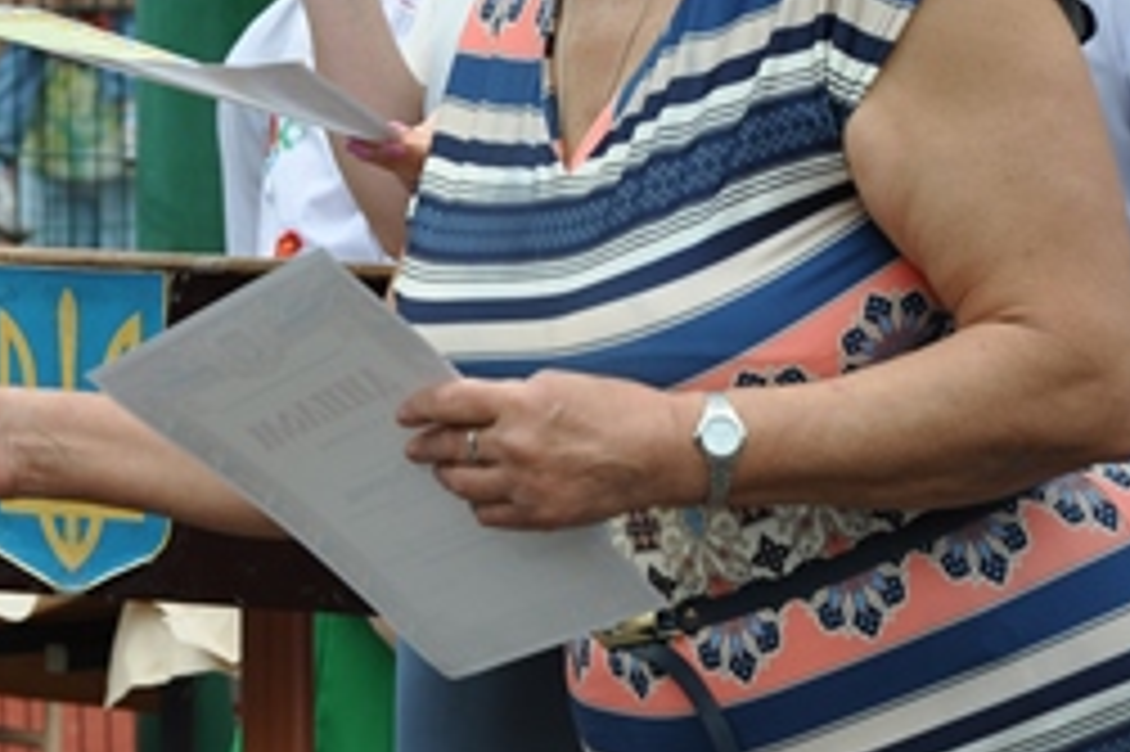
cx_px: 99
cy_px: 29
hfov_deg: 7.2
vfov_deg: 4.8
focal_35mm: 287
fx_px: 9002
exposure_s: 1/200
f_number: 7.1
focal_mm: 80
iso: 200
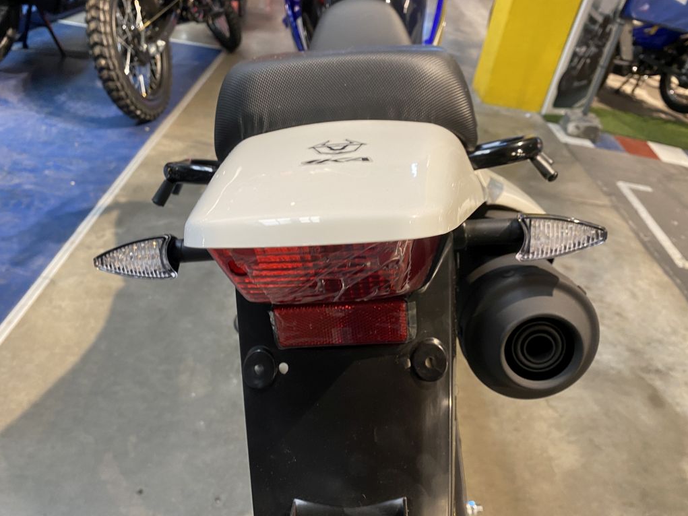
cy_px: 256
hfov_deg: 65.3
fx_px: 537
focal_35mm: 27
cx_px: 346
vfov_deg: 51.4
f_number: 1.8
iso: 125
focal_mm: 4.25
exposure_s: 1/50
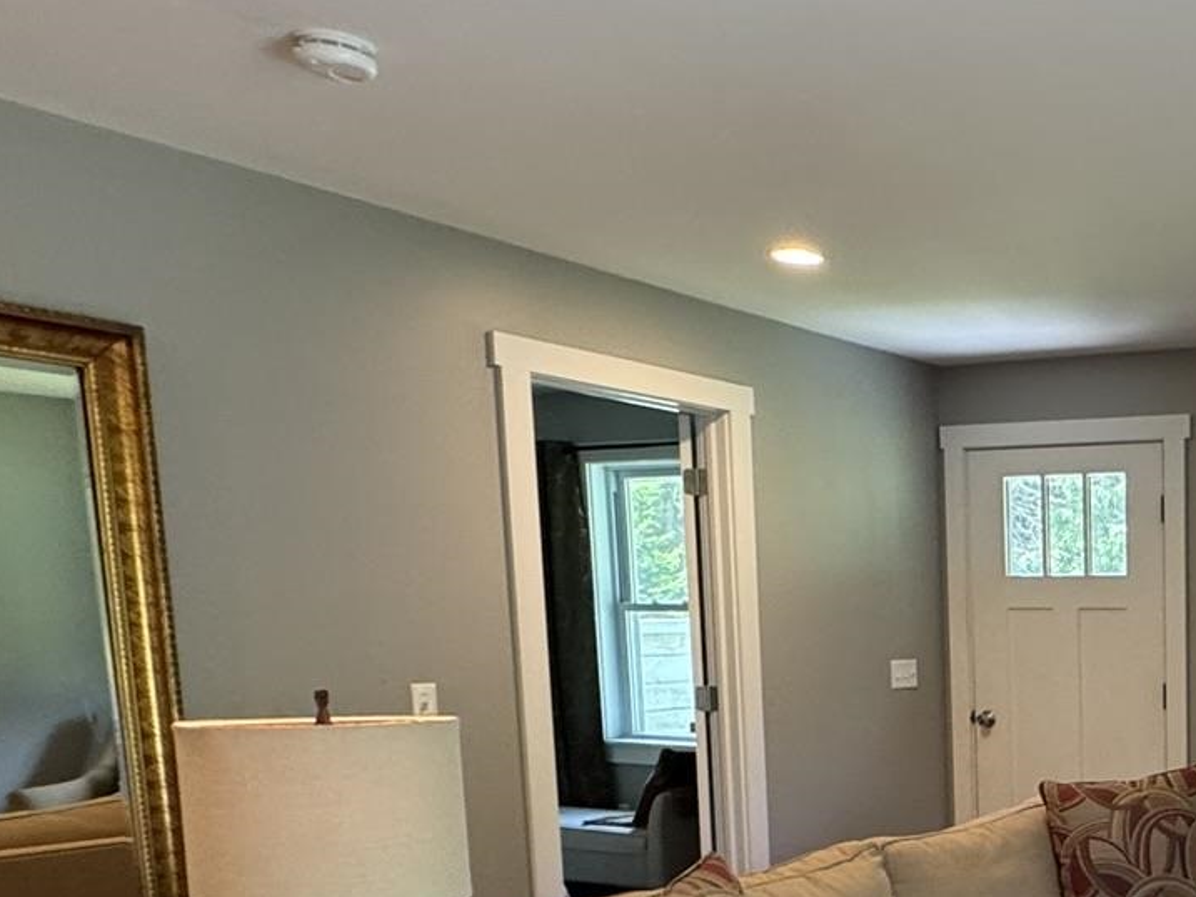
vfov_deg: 34.0
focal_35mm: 40
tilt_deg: -7.9
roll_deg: -0.1
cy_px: 810
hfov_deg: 39.0
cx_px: 1299
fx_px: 1382
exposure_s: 1/60
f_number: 2.2
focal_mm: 2.22
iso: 250
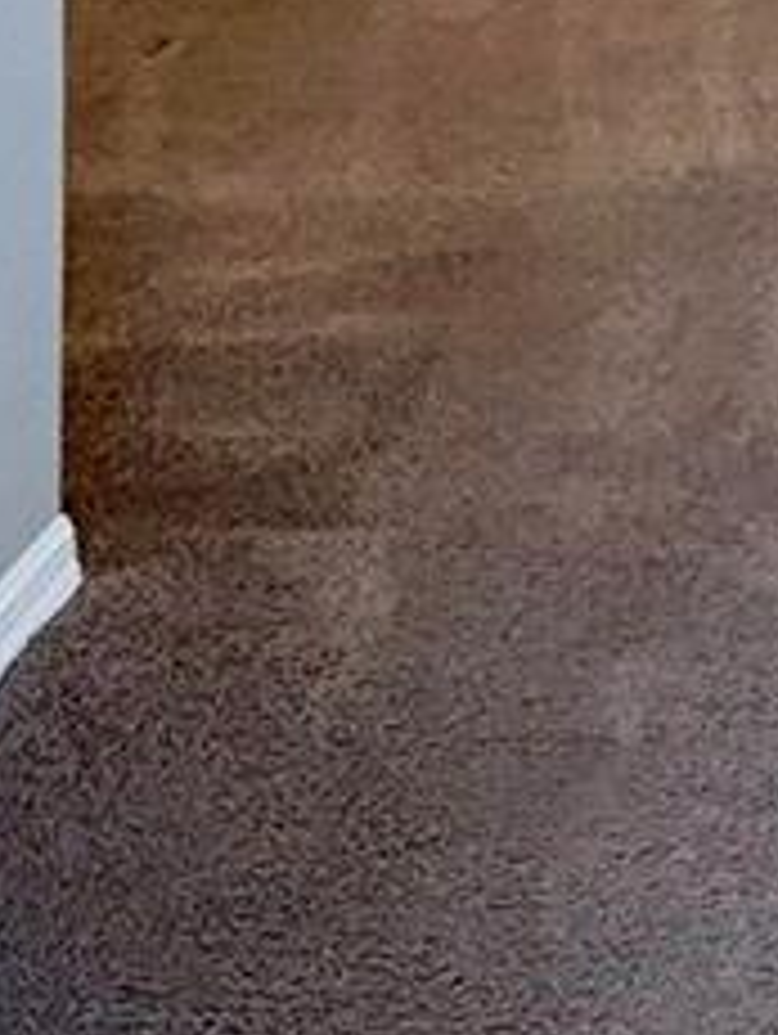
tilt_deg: -0.9
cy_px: -716
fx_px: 2184
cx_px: 1106
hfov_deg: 18.3
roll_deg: -1.0
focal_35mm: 73
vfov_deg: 20.6
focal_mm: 2.22
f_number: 2.2
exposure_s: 1/120
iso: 400
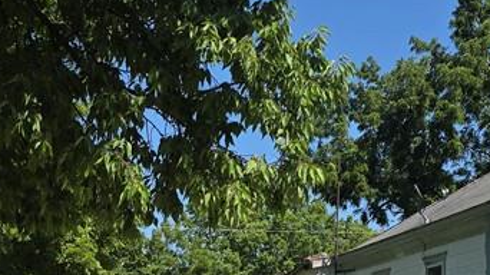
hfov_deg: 28.0
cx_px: 160
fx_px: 974
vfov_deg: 14.4
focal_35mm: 75
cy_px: 473
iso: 12
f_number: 1.7
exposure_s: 1/836
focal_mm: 6.3
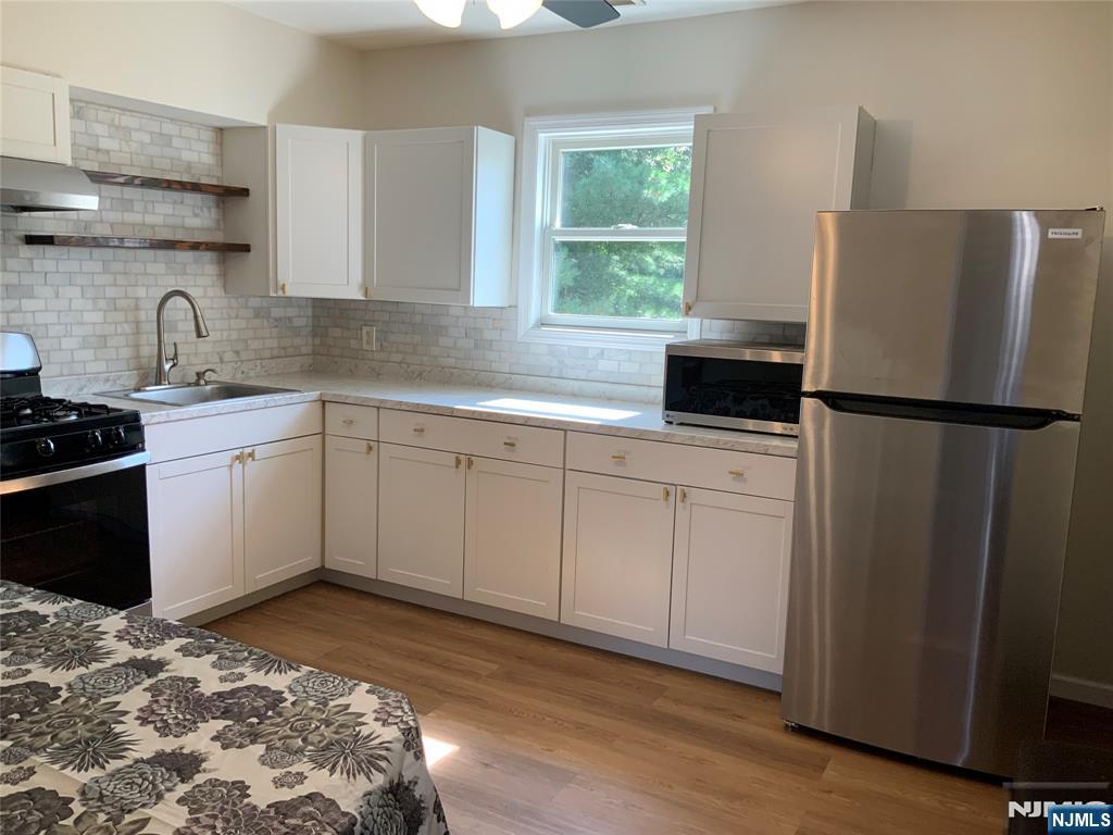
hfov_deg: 61.7
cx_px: 556
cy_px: 418
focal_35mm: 29
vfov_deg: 48.2
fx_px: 932
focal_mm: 3
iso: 50
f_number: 1.8
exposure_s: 1/120
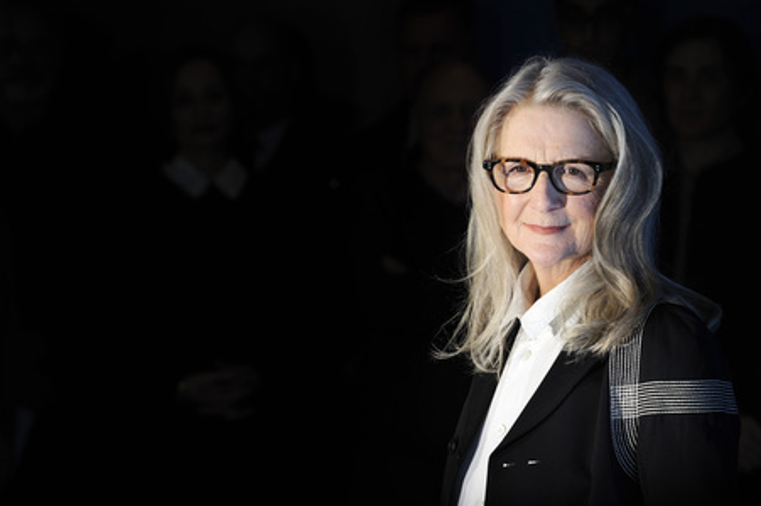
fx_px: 4225
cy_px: 253
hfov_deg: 10.3
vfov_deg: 6.9
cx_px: 380
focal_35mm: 200
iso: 200
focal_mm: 200
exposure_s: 1/320
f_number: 8
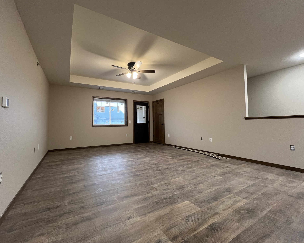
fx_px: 126
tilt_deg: +1.4
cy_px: 119
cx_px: 143
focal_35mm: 14
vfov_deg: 88.0
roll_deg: +0.4
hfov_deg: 100.6
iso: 250
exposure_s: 1/60
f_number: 1.8
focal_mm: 1.57
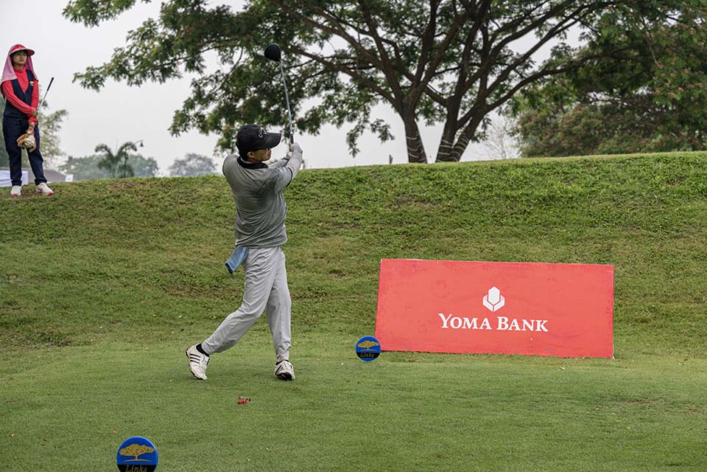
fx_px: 1394
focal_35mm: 71
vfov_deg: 19.2
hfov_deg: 28.5
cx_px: 354
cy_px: 236
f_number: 5
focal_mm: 71
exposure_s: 1/2500
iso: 1600
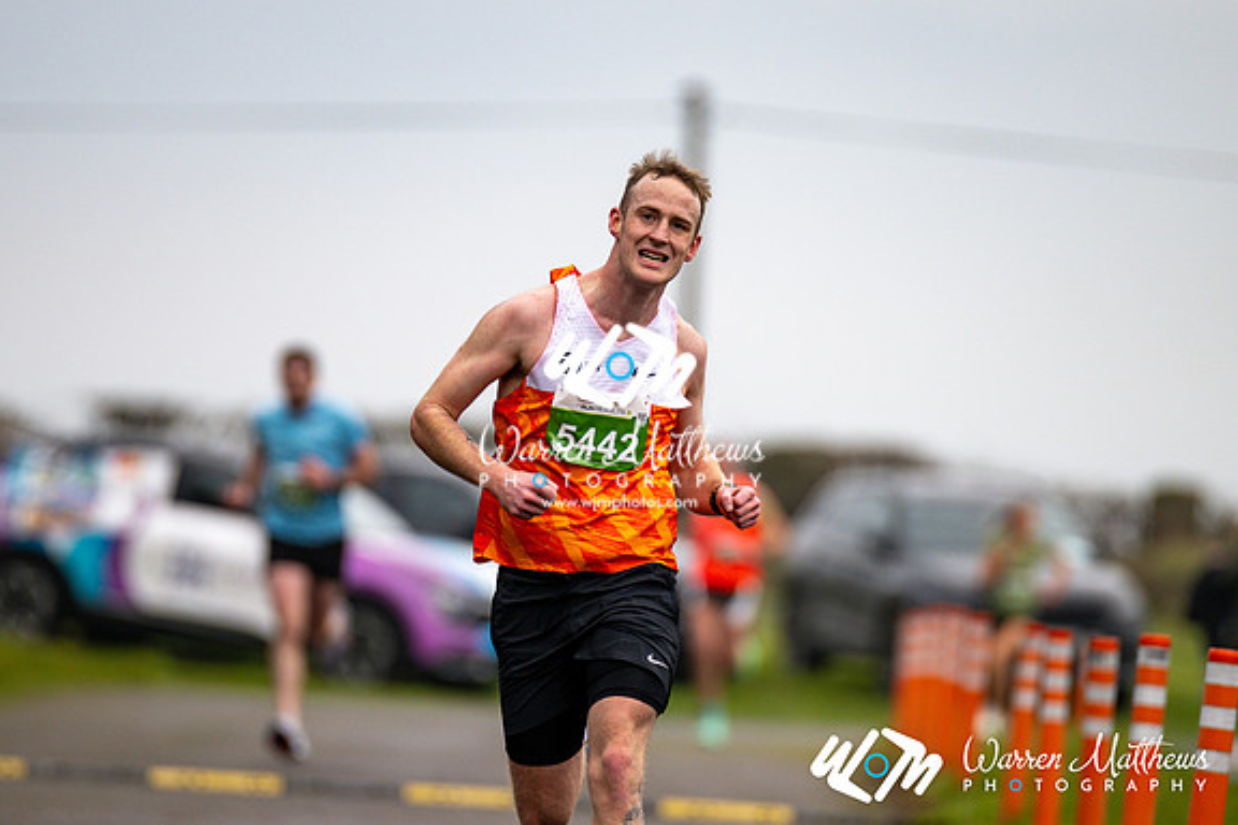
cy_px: 412
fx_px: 15577
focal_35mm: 453
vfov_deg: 3.0
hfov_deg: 4.6
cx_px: 619
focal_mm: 300
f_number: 2.8
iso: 220
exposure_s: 1/1600
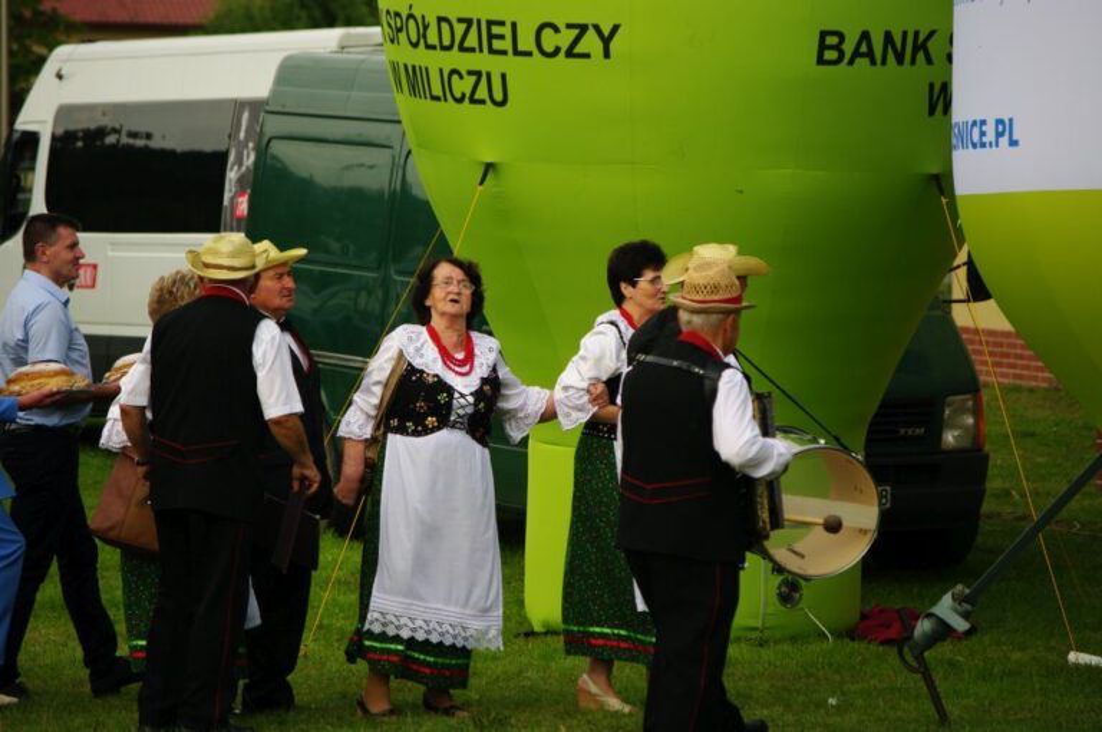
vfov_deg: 6.1
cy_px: 366
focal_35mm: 225
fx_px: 6879
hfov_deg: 9.2
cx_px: 551
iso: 280
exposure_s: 1/750
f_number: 5.6
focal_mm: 150
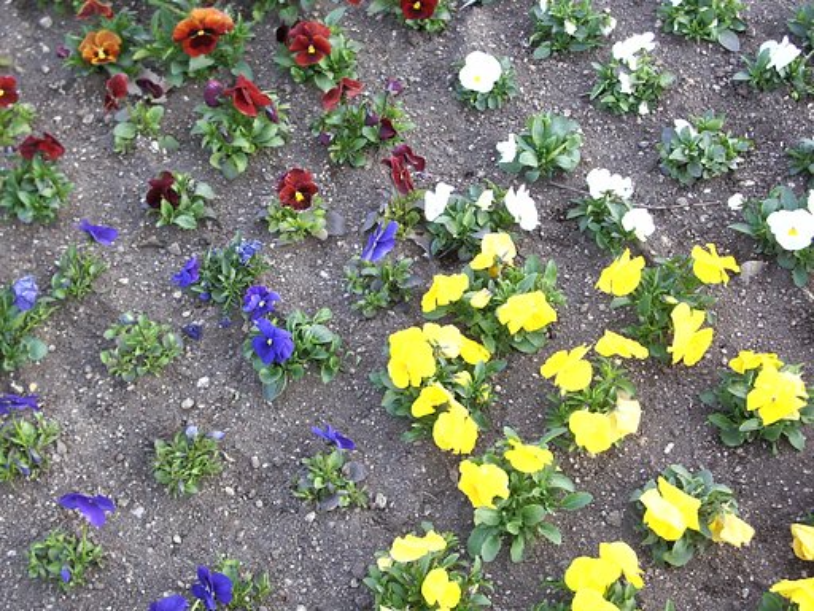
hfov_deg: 31.2
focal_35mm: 62
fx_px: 1458
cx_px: 407
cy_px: 306
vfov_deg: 23.7
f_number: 3.5
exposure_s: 1/60
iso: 100
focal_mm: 10.2
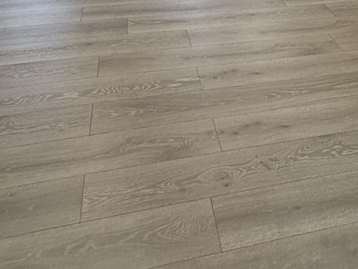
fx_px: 465
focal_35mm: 45
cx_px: 254
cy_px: -126
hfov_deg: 41.2
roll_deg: -2.9
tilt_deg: -7.5
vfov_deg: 25.2
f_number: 2.2
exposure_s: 1/120
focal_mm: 2.22
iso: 125
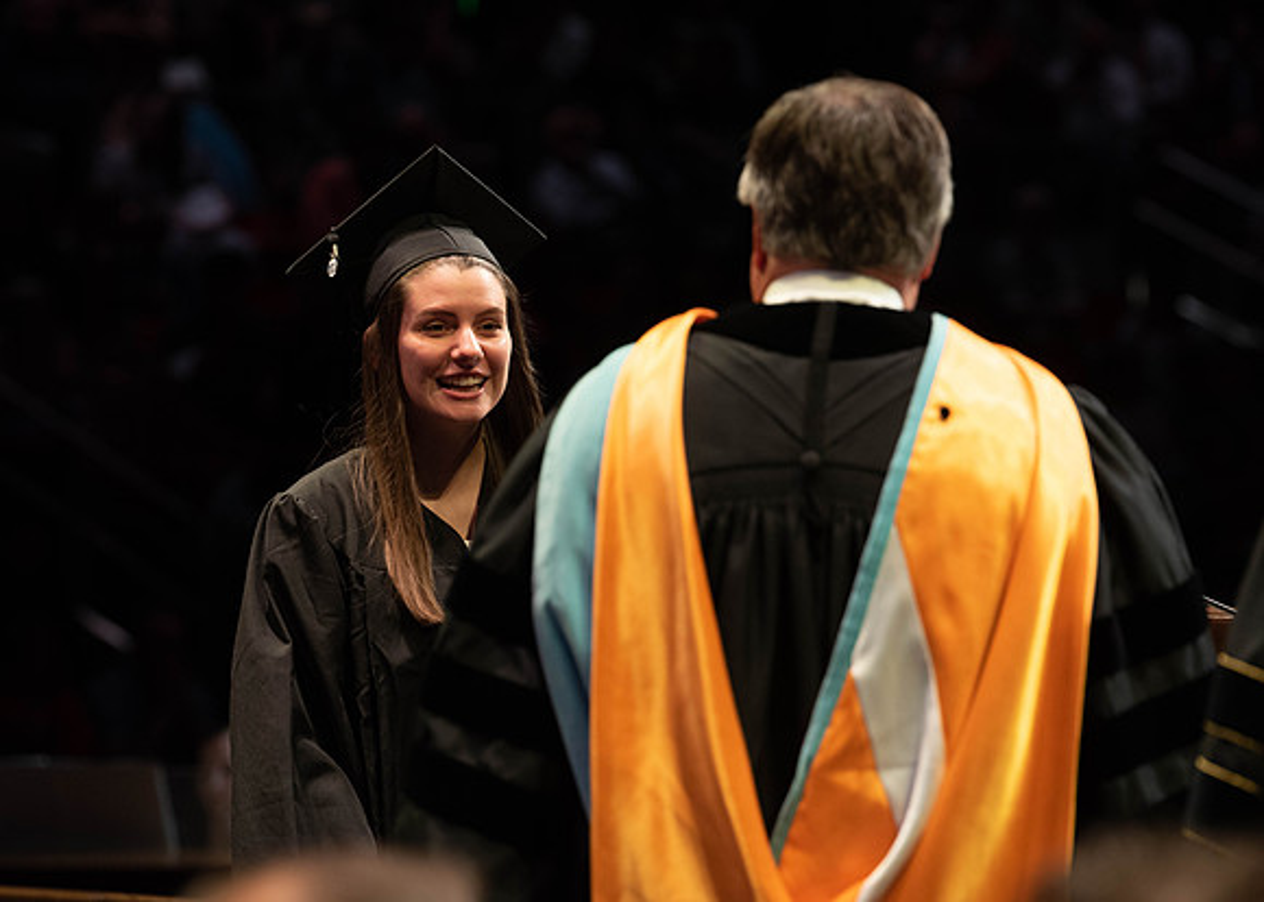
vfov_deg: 7.7
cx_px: 571
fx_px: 6742
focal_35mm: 188
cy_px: 440
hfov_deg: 10.7
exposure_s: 1/320
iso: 1600
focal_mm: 175
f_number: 4.5
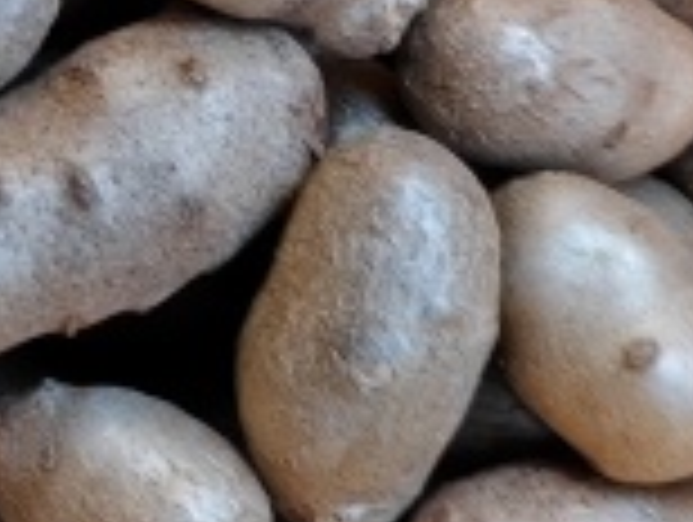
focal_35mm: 140
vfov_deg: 10.2
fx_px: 2807
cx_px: -180
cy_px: 864
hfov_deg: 13.6
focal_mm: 1.96
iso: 50
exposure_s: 1/100
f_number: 2.2
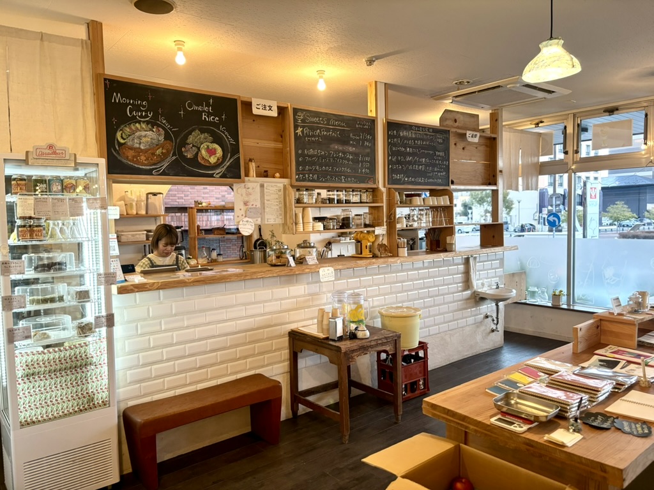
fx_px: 491
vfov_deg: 53.1
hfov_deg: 67.3
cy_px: 245
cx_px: 327
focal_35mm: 26
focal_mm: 5.96
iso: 160
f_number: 1.6
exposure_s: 1/60
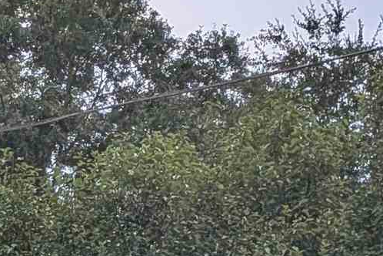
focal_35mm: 154
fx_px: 1638
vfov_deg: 8.6
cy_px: 425
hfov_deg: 11.3
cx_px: -509
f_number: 1.7
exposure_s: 1/1170
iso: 29
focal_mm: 4.53
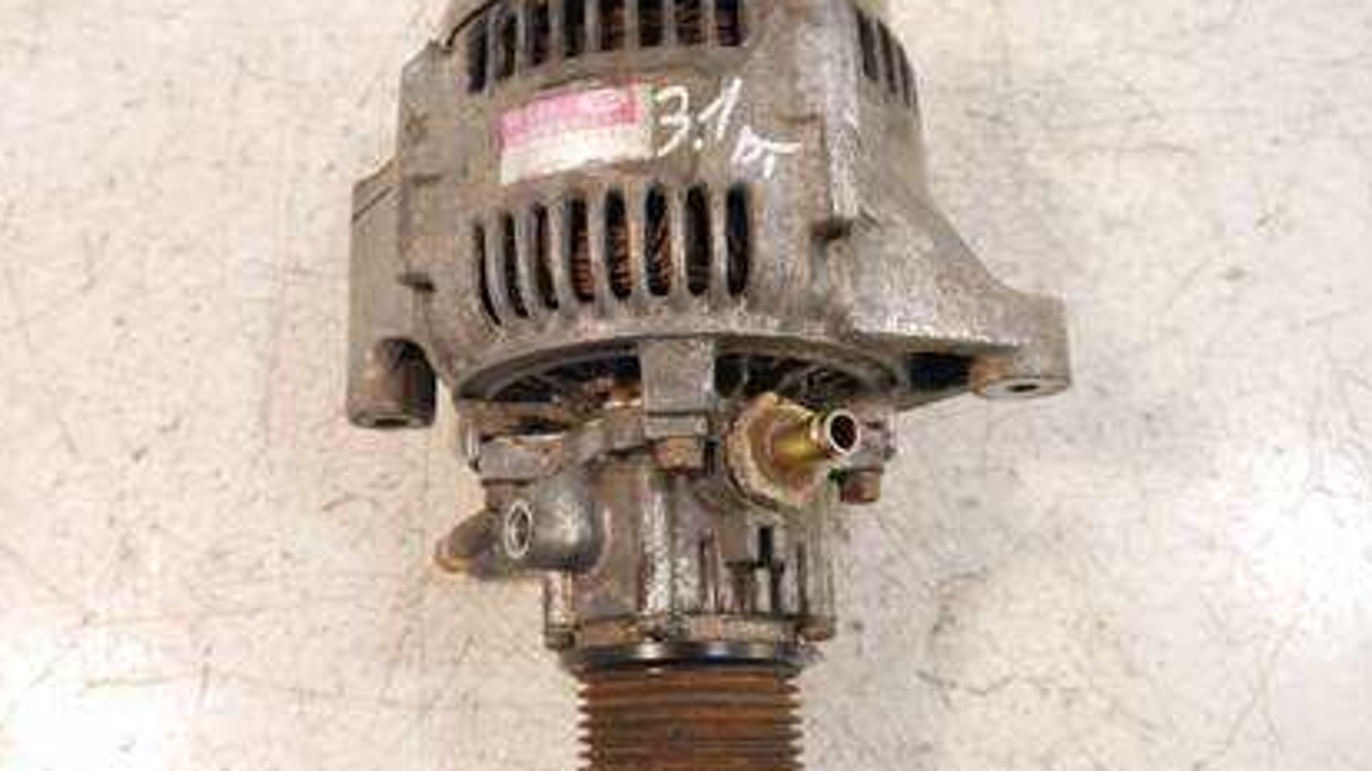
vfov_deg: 31.1
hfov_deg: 52.7
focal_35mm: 38
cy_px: 302
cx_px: 615
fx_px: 1382
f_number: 3.5
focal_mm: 15
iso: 1600
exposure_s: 1/125
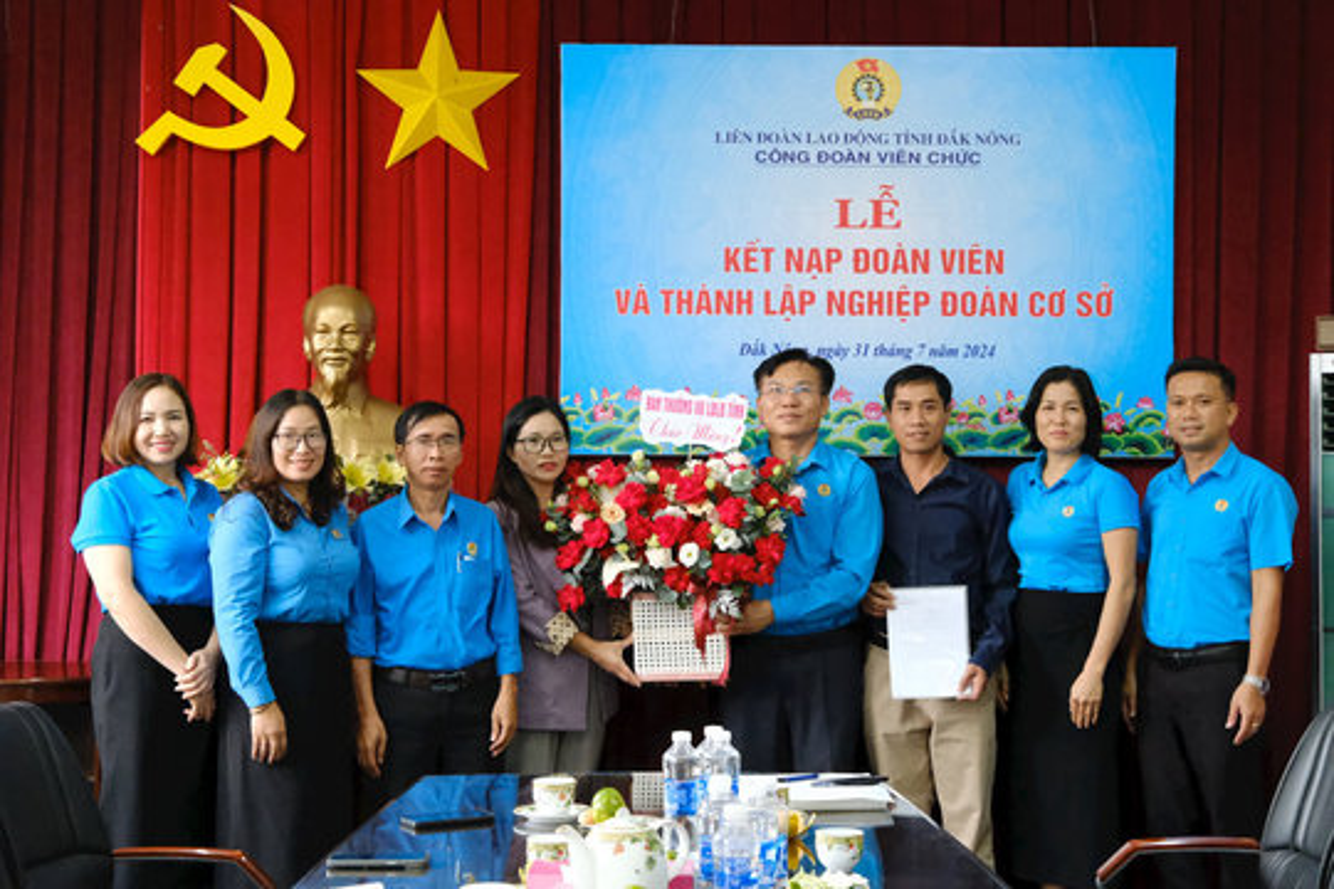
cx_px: 667
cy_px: 444
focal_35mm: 44
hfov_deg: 44.5
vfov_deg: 30.5
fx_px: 1630
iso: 12800
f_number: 5
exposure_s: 1/450
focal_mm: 29.2
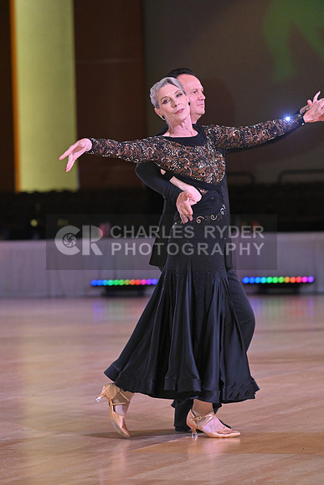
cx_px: 162
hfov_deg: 7.9
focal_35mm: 175
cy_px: 242
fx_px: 2361
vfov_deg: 11.7
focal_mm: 175
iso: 3200
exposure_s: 1/400
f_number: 5
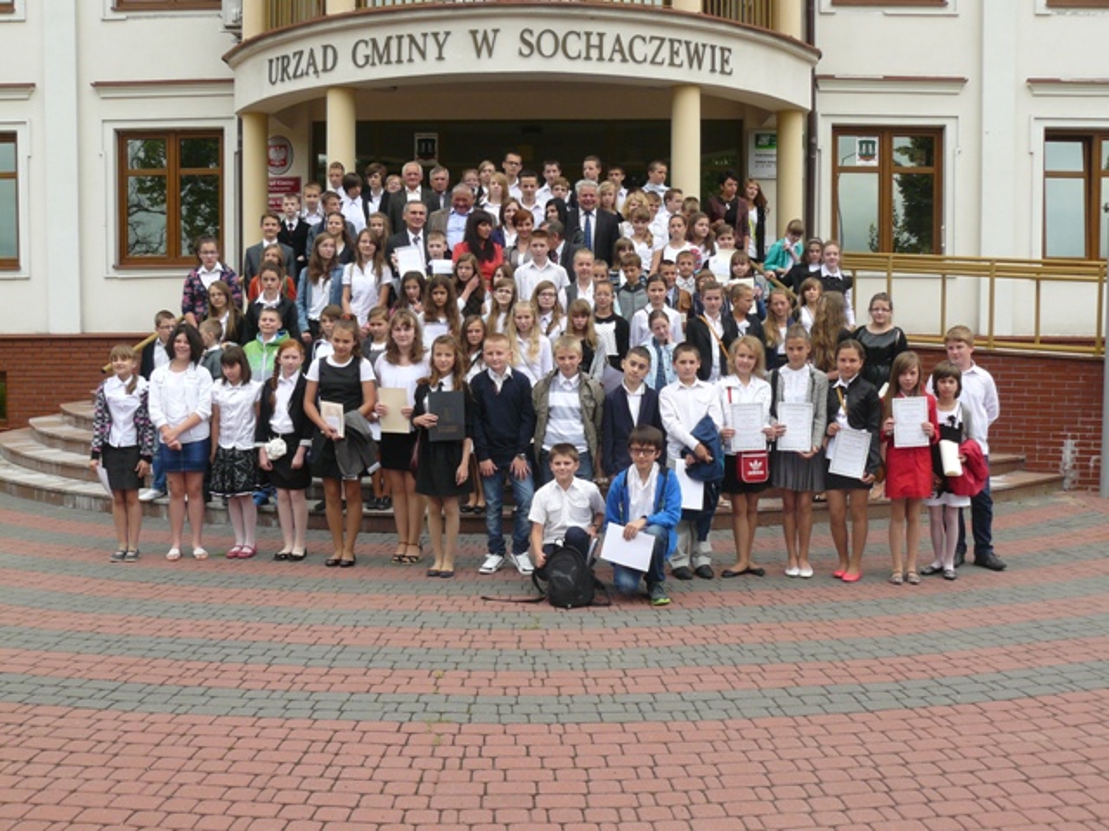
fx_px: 1153
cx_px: 554
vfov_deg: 39.7
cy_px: 416
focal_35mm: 36
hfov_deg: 51.4
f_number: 4
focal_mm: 6
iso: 100
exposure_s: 1/160
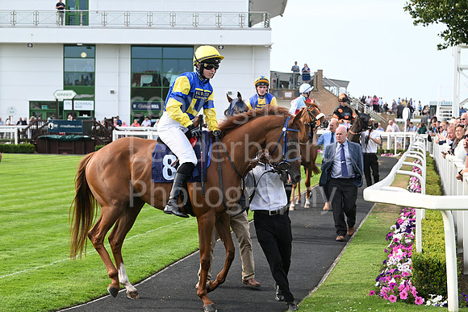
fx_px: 910
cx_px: 234
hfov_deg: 28.8
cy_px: 156
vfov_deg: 19.5
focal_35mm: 70
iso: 400
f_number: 5.6
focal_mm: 70
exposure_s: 1/800
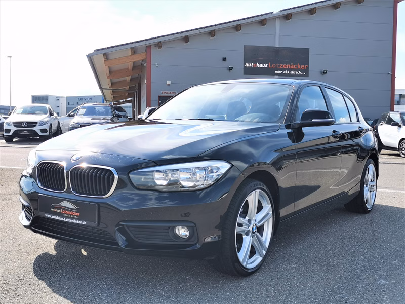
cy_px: 152
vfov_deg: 36.0
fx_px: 468
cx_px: 202
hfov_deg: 46.8
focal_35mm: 40
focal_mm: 5.58
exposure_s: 1/1887
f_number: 1.8
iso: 50
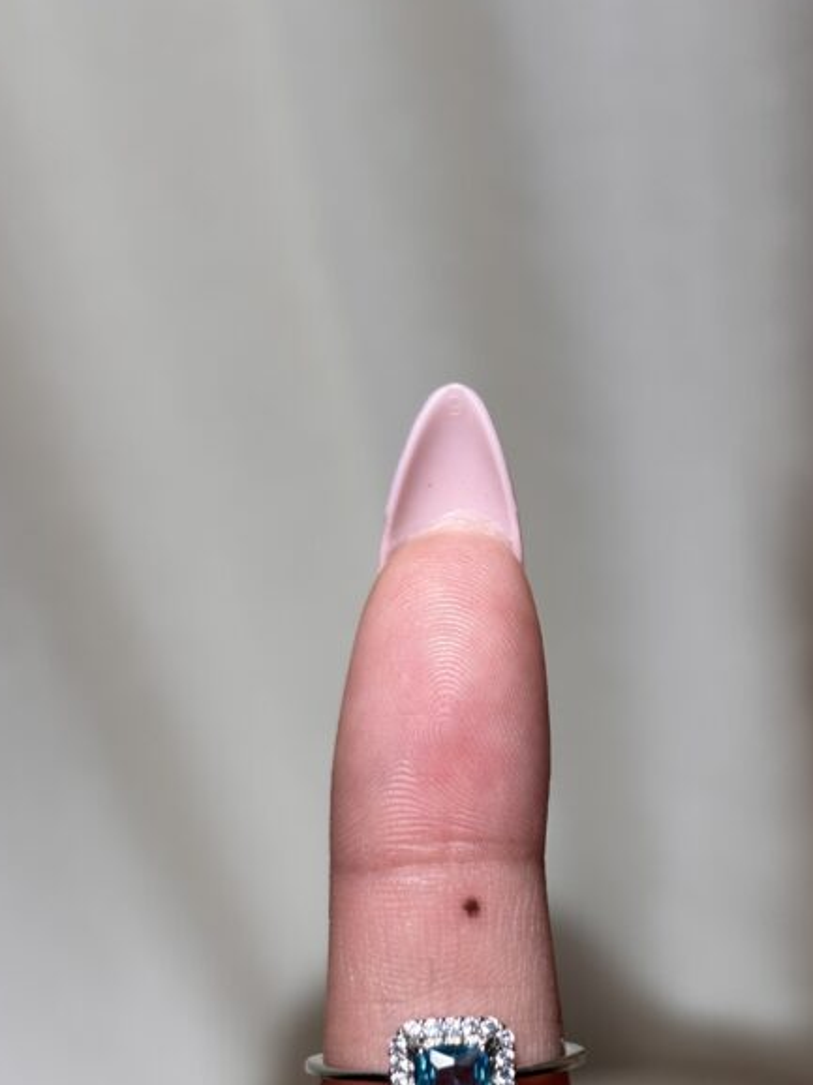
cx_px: 451
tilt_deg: -47.4
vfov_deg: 26.9
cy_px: 730
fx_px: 2256
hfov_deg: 20.4
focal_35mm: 72
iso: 50
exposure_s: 1/121
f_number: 1.6
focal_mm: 5.96
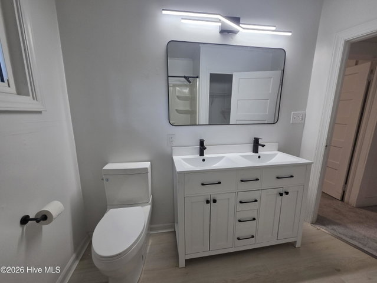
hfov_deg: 106.1
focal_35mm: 13
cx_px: 188
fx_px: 142
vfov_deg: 90.0
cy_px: 142
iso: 125
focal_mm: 2.2
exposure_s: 1/120
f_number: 2.2
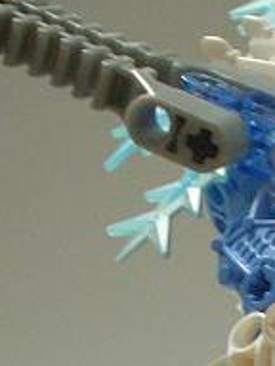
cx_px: 330
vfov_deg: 12.9
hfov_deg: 9.9
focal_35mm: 148
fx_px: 1568
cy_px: 467
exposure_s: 1/5.7
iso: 200
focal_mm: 6.2
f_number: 2.8
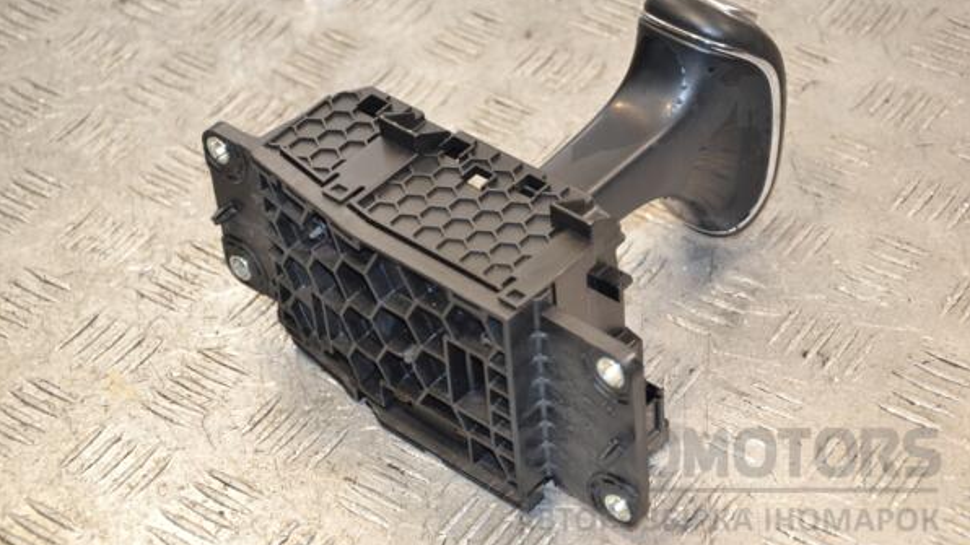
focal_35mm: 98
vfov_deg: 12.3
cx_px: 483
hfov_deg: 21.8
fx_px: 2520
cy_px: 236
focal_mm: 62
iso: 800
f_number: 5.3
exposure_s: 1/125
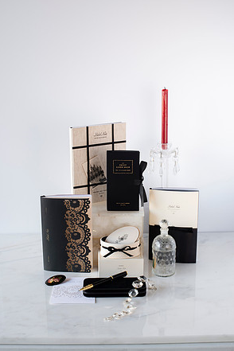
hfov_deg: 26.5
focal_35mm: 51
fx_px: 497
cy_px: 177
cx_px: 116
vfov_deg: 38.9
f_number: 16
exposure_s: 1/2
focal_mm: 50
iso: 200
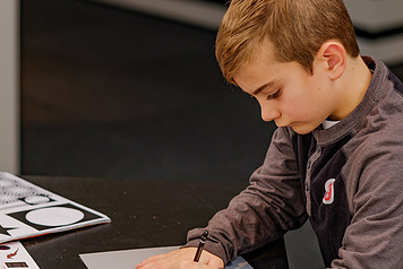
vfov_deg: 9.6
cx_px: 127
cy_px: 143
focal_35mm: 143
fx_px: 1602
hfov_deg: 14.3
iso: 200
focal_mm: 56
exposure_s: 1/125
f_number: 2
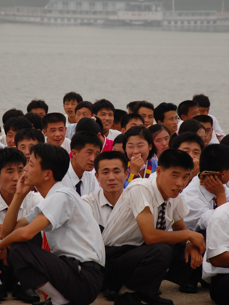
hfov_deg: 6.5
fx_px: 2018
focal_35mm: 229
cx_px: 97
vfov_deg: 8.7
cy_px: 153
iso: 200
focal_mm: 105
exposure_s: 1/320
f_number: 5.6
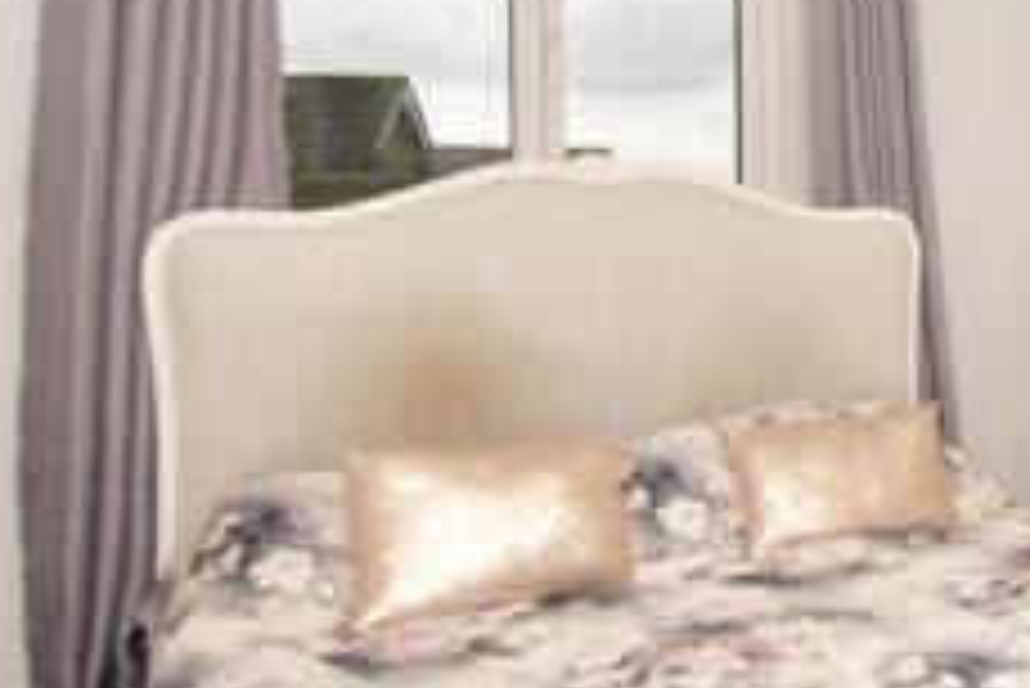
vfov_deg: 31.0
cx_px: 1196
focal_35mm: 43
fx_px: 1231
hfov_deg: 36.5
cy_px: 232
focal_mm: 10
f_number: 7.1
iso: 400
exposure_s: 1/100
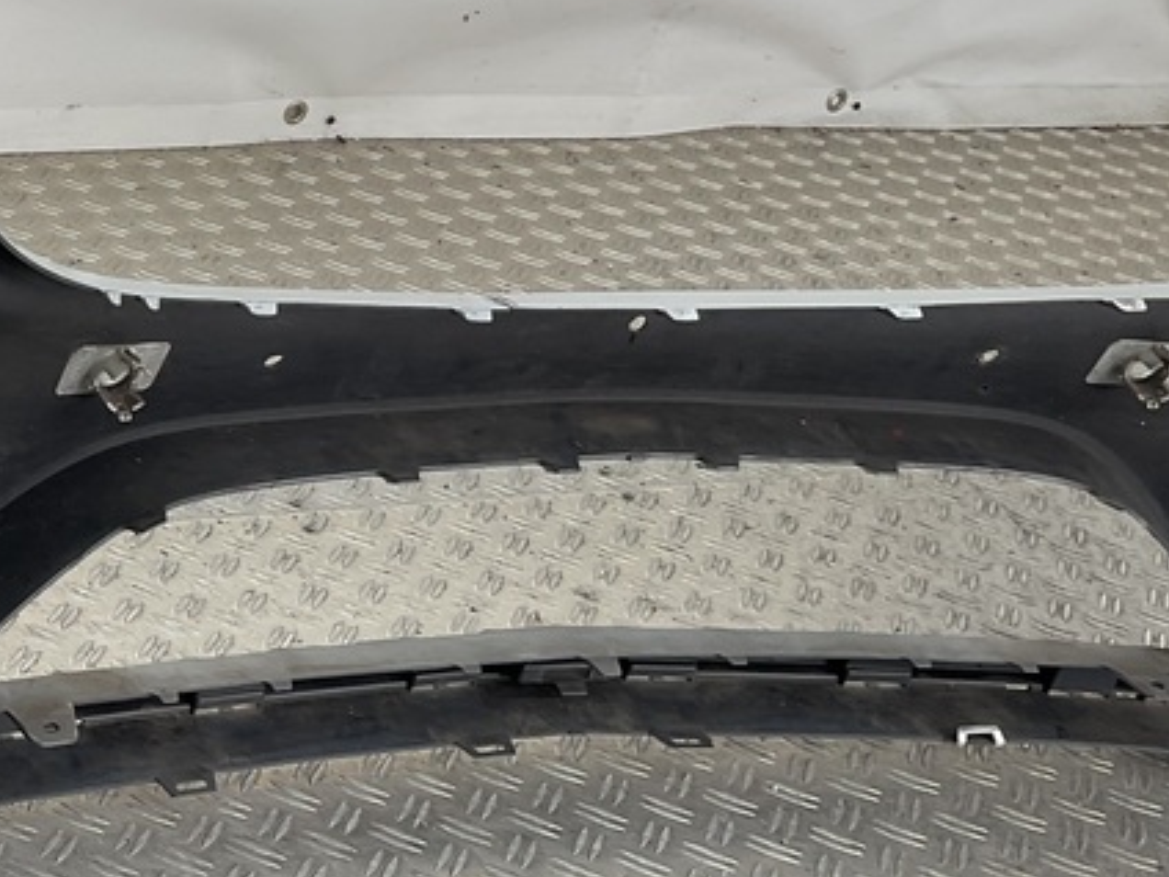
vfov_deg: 21.3
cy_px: 513
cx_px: -210
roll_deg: -9.5
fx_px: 2330
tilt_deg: -32.5
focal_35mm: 69
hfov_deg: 25.5
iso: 20
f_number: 1.8
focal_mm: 3
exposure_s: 1/120
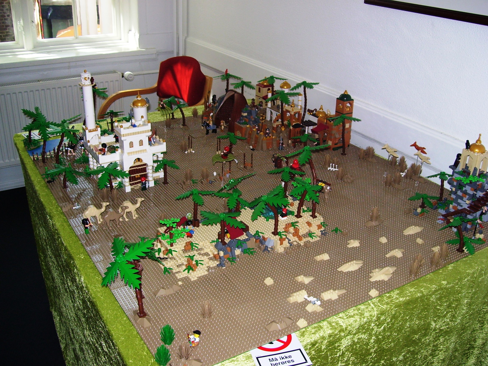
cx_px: 244
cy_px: 183
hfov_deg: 51.4
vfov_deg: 39.7
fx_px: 508
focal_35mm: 36
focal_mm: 6
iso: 80
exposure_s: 1/60
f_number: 2.7
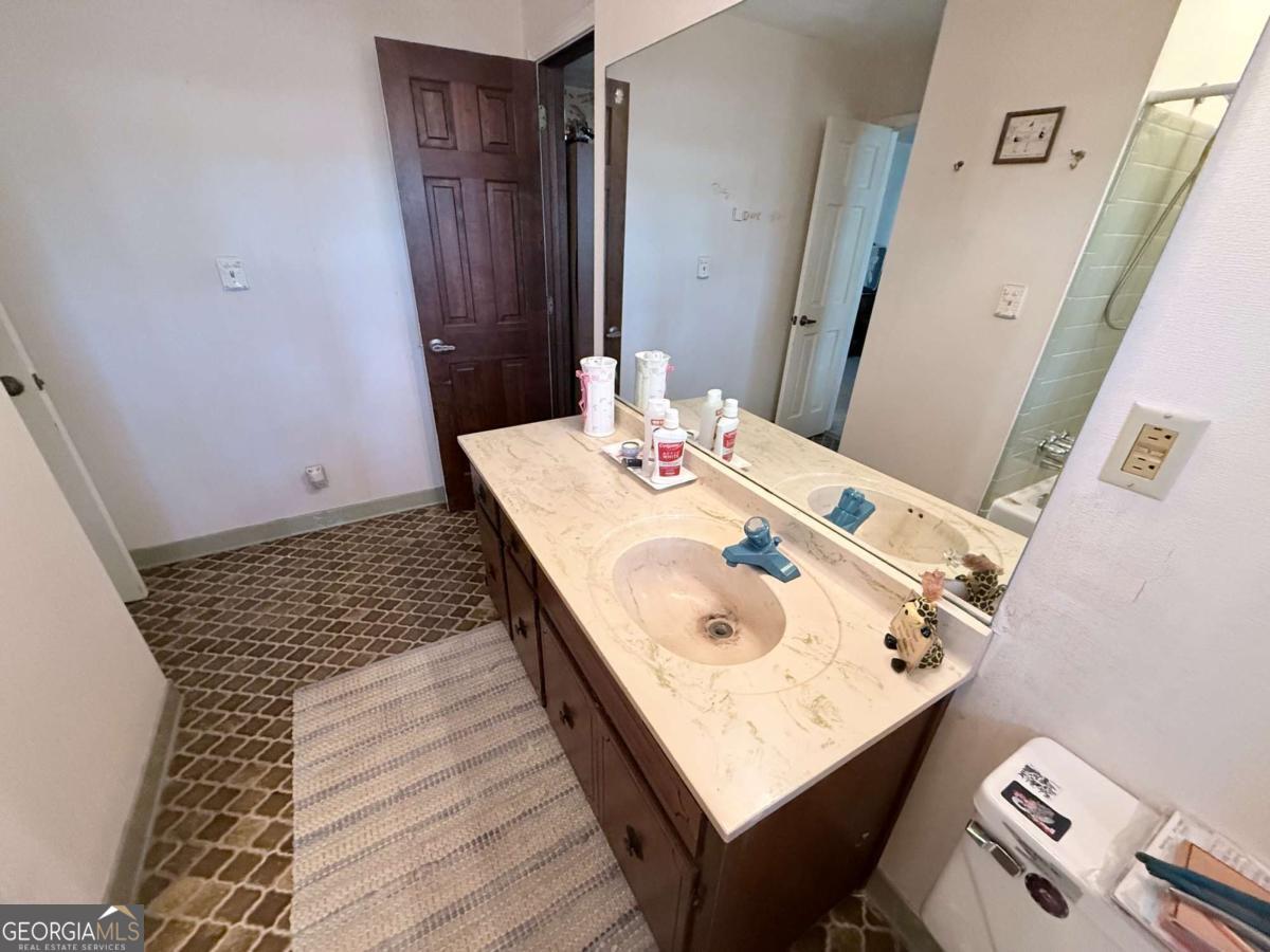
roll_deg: -2.1
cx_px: 635
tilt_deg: -26.1
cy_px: 476
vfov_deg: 85.7
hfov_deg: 102.1
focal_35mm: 14
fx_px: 514
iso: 640
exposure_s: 1/60
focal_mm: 2.22
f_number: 2.2
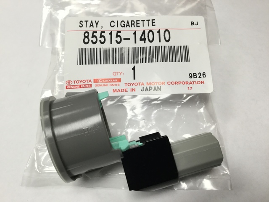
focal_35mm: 31
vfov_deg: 45.4
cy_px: 101
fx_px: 241
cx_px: 134
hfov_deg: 58.4
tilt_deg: -63.3
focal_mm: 3.3
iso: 32
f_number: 2.4
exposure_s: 1/30
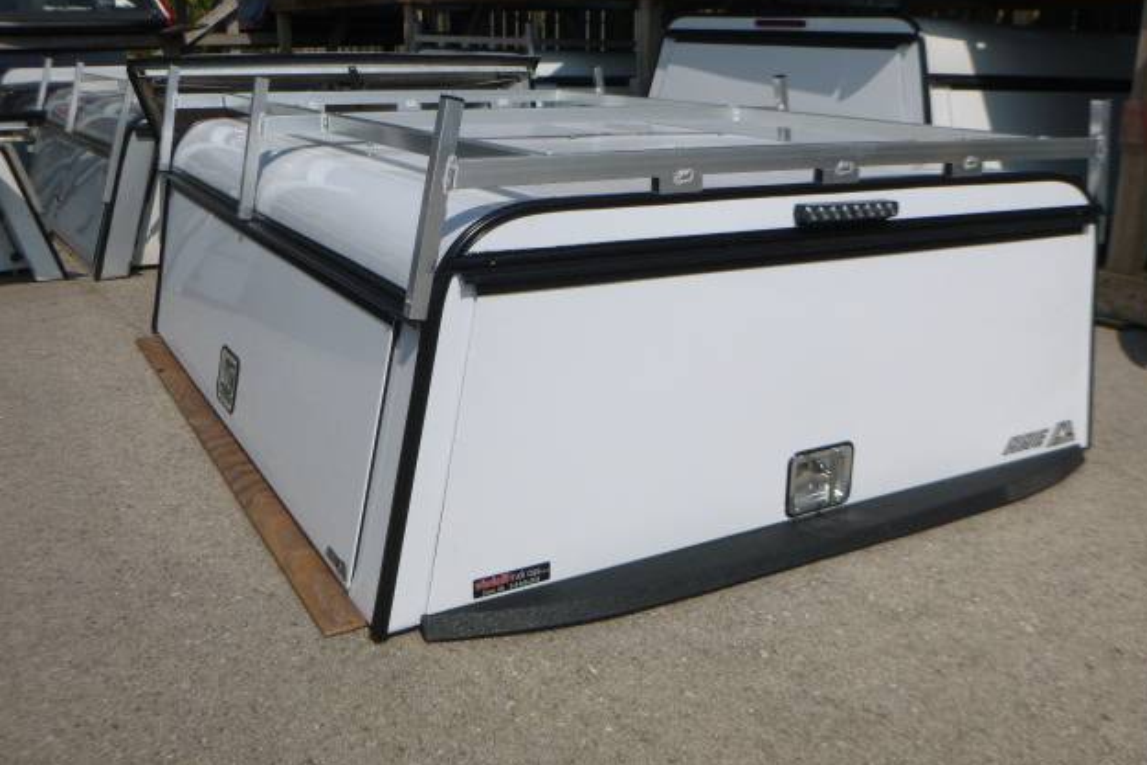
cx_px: 585
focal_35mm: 33
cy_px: 361
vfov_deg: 40.0
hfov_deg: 57.2
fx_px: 1052
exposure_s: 1/1300
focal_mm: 5.5
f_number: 4.2
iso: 100
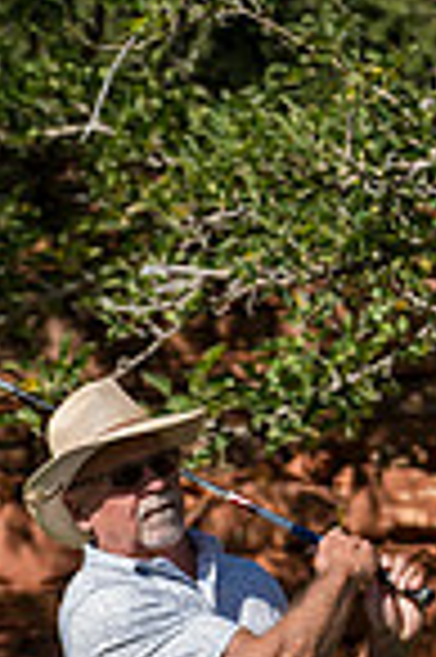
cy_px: 828
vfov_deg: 7.6
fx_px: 4898
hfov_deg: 5.1
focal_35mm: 269
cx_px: 99
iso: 320
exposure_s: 1/4000
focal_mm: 87
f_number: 2.8
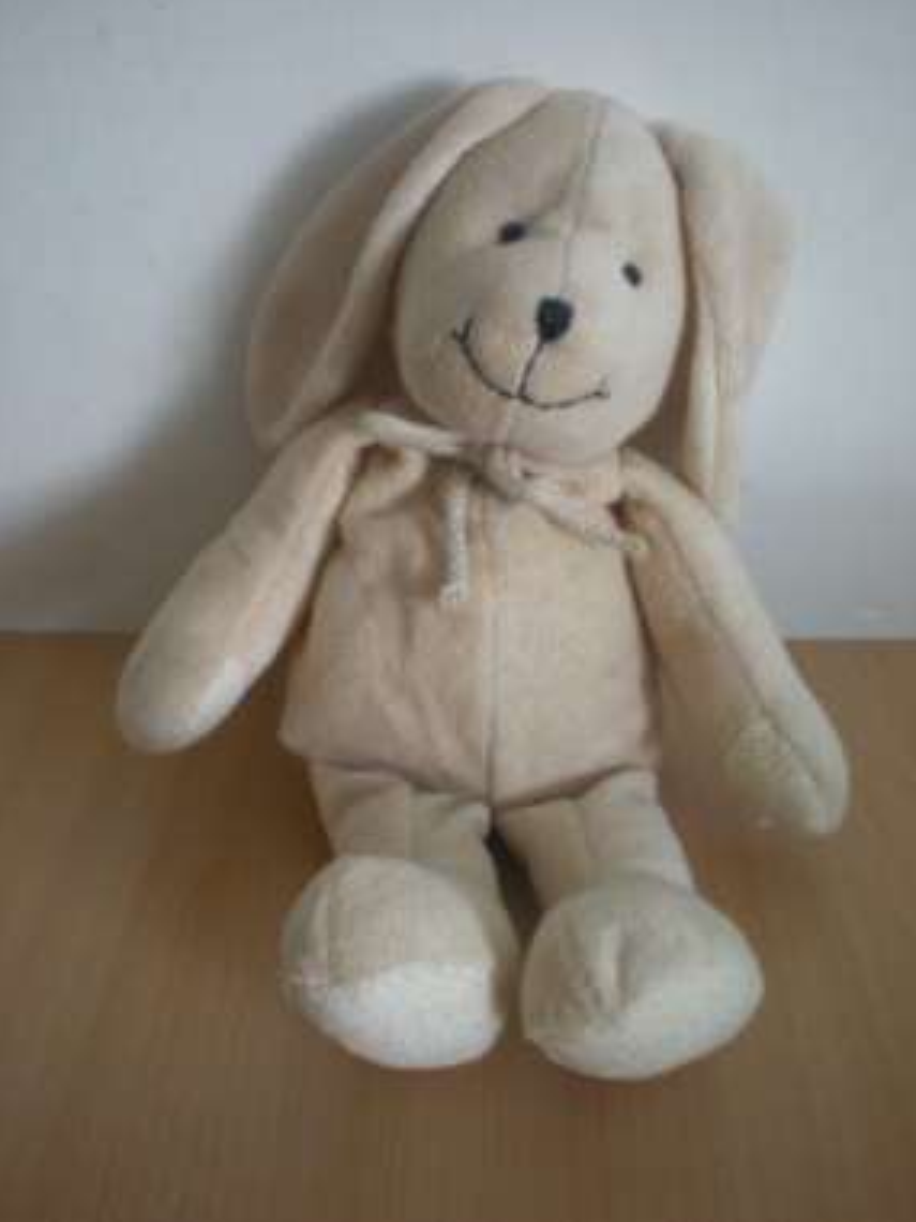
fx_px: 1376
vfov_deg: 47.9
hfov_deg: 36.8
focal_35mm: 39
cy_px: 611
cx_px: 463
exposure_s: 1/27
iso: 200
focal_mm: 6.3
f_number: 3.1
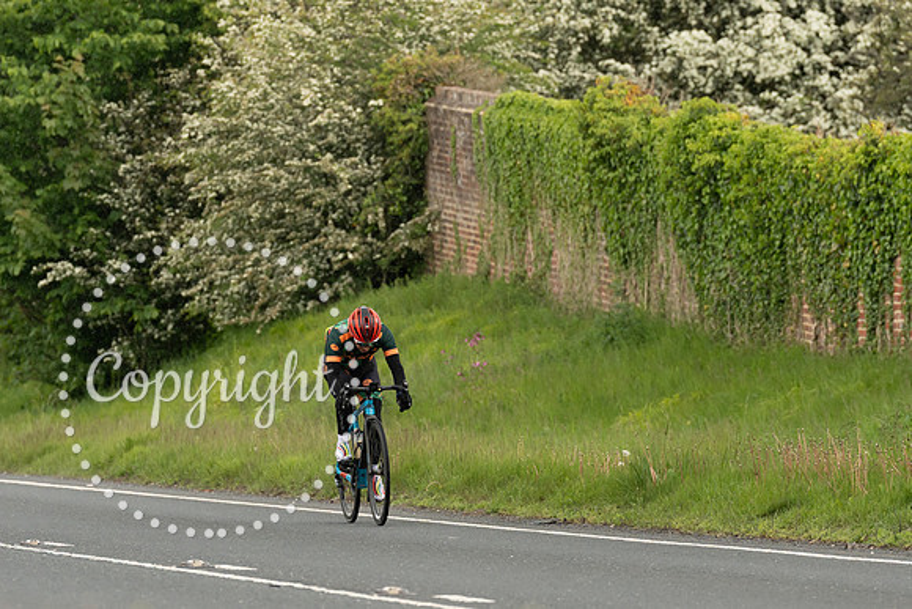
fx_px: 8417
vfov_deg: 4.1
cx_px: 382
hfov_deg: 6.2
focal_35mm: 332
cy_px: 340
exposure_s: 1/1000
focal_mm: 200
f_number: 4.5
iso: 1000
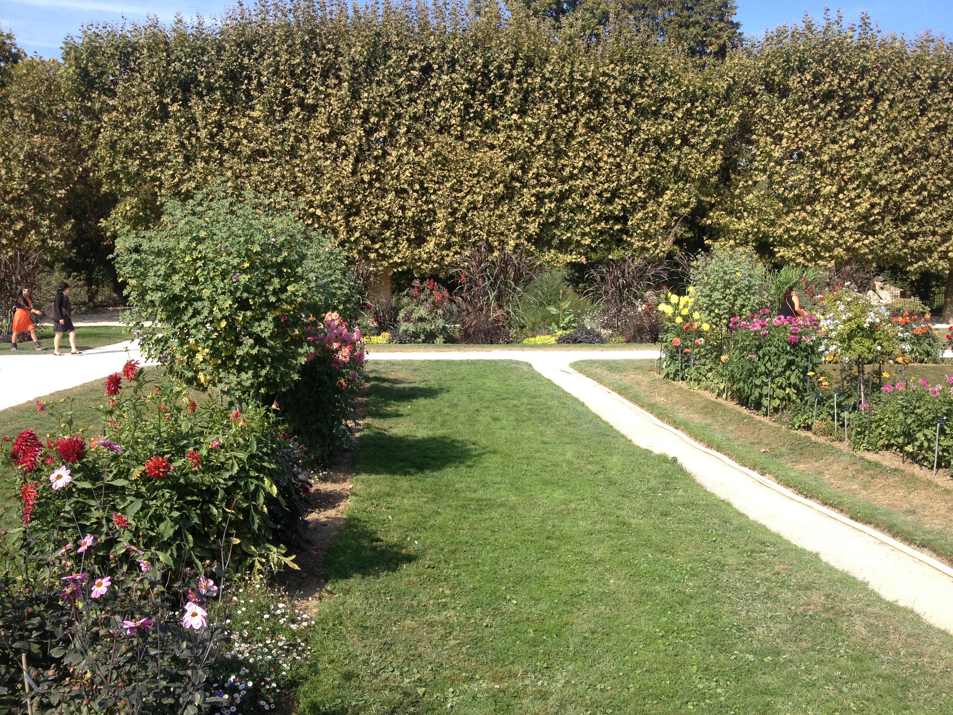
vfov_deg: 40.7
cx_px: 476
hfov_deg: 52.6
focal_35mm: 35
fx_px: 964
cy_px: 358
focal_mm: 4.28
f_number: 2.4
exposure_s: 1/767
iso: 50
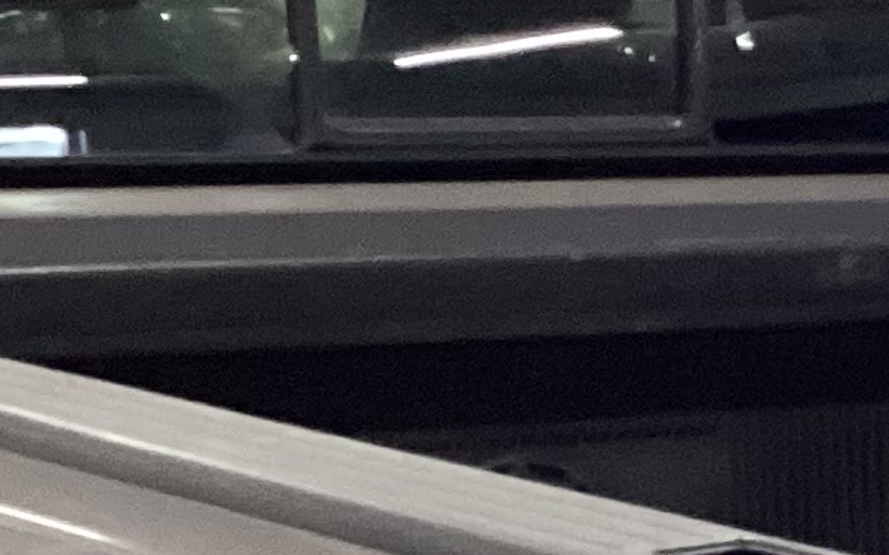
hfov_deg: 11.5
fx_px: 4336
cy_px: 880
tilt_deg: -13.7
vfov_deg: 7.2
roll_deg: -2.4
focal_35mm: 179
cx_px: 966
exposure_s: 1/60
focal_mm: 3.3
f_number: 2.4
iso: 400
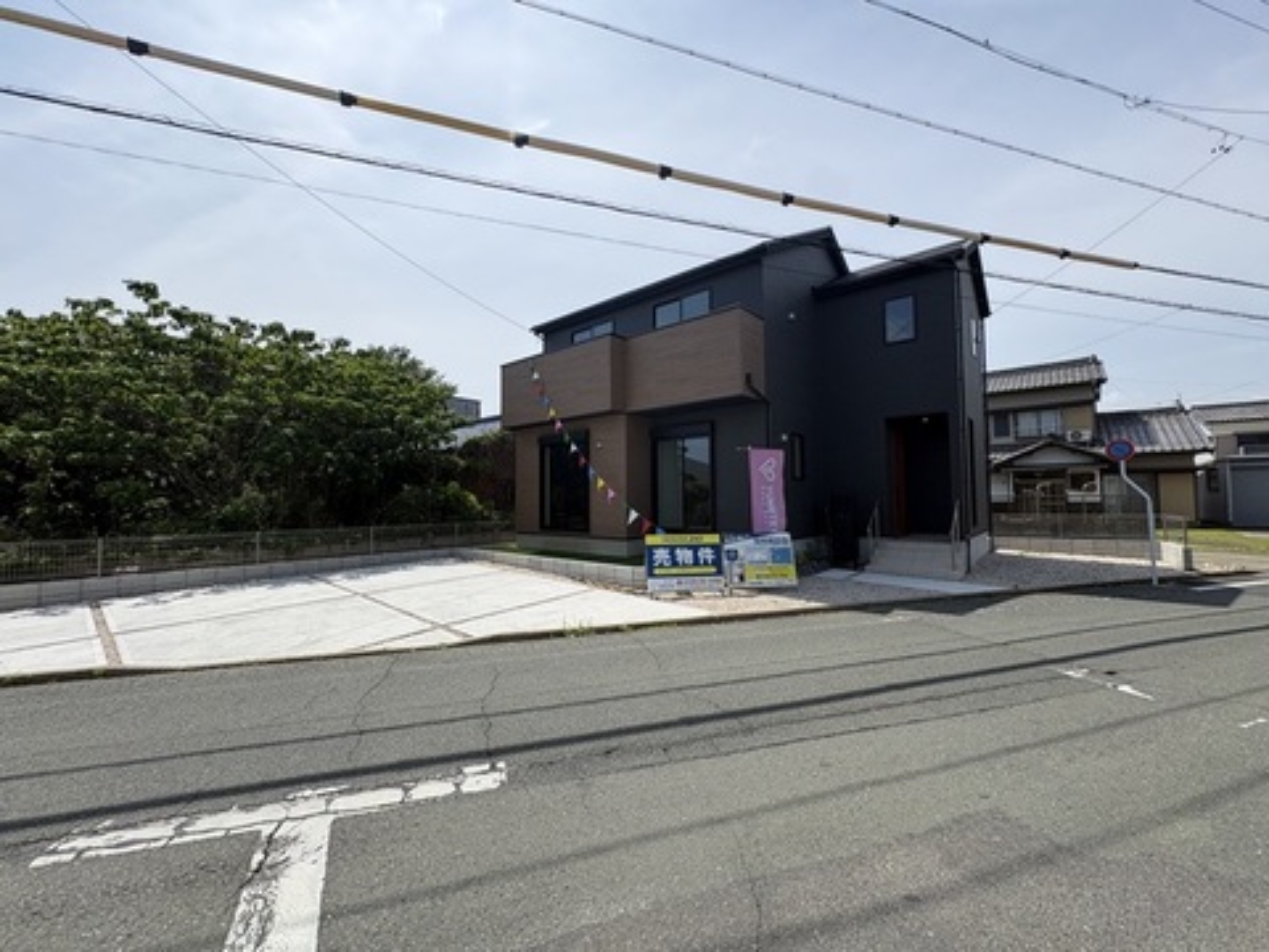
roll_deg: +1.4
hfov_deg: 102.1
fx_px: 513
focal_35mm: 14
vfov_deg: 85.7
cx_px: 634
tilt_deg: +2.4
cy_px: 476
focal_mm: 2.22
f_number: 2.2
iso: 50
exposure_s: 1/1927
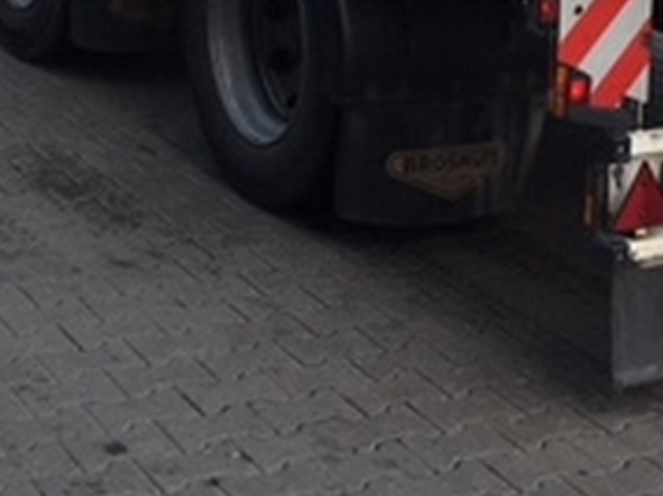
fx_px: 1990
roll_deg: -1.2
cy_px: -204
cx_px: 420
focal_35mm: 104
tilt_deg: -8.0
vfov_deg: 13.5
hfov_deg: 18.9
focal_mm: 4.15
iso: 25
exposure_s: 1/801
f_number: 2.2
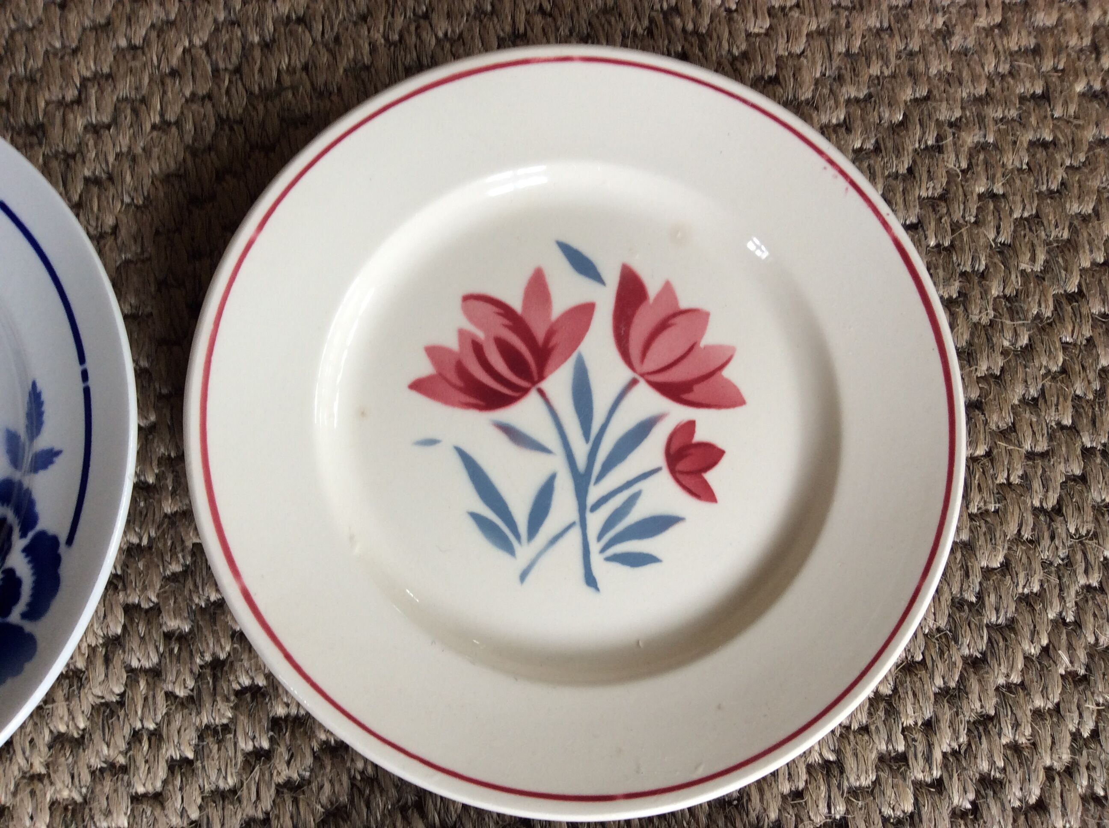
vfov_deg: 44.1
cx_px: 554
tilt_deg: -79.5
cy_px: 414
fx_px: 1024
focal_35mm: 32
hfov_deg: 56.9
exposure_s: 1/25
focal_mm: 3.3
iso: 32
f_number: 2.4
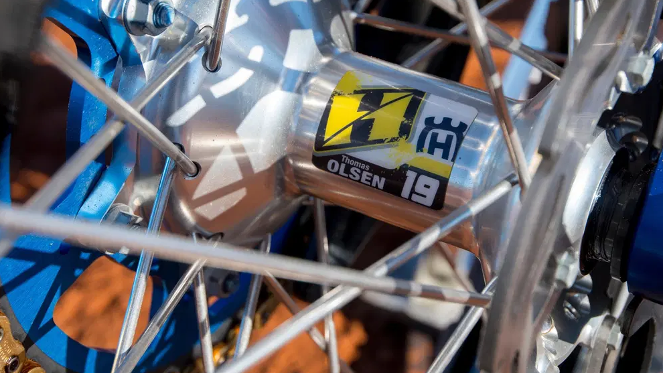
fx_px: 1172
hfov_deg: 31.5
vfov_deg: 18.1
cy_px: 136
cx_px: 394
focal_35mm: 67
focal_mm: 35
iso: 500
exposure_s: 1/1250
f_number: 5
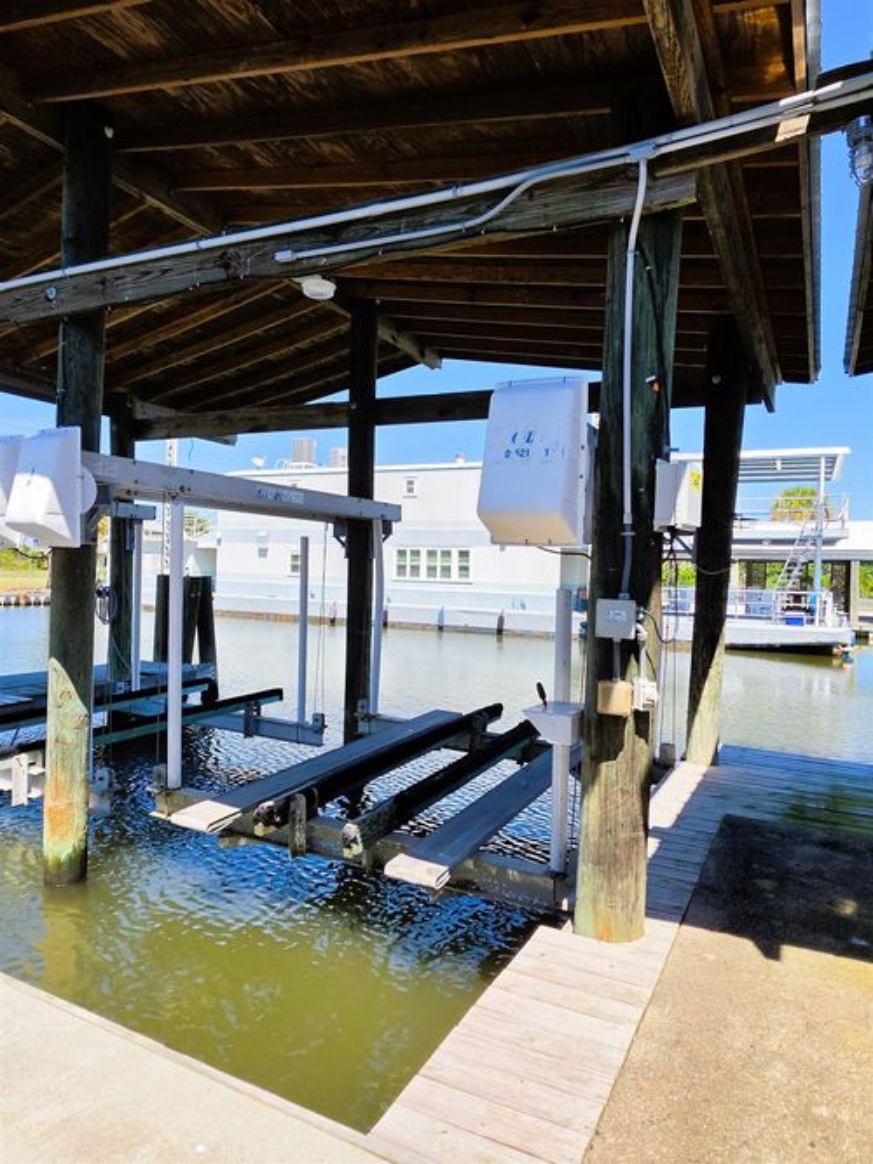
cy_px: 582
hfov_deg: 63.4
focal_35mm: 21
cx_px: 436
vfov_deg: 79.0
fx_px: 706
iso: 32
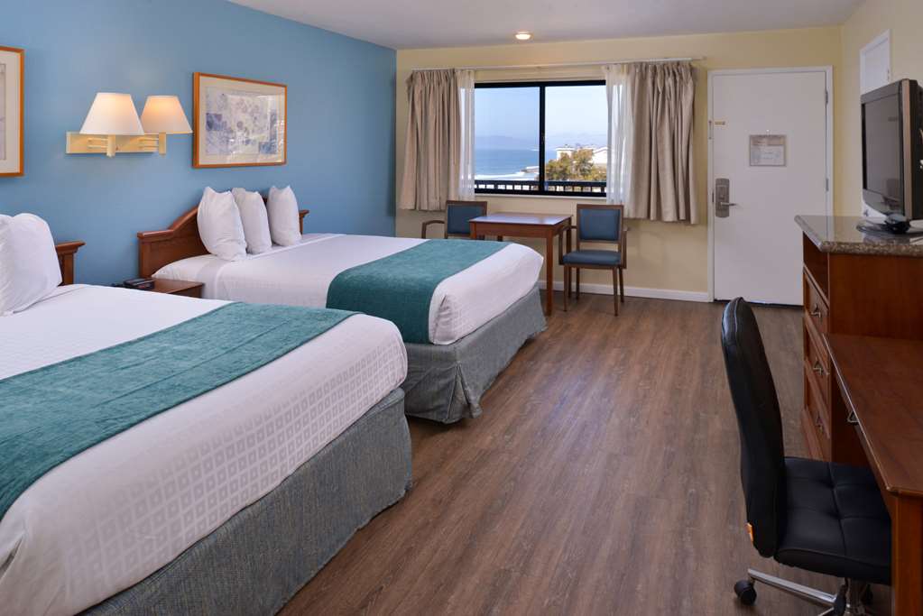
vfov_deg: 53.2
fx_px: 616
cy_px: 308
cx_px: 462
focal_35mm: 24
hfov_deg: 73.7
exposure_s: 1/50
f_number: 13
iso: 640
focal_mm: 24
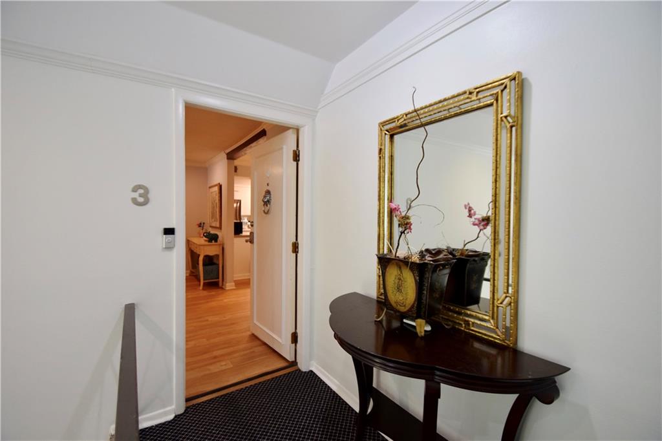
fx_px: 276
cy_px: 220
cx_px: 331
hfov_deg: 100.4
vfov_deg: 77.3
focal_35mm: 15
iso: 800
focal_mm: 10
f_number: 3.5
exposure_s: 1/60
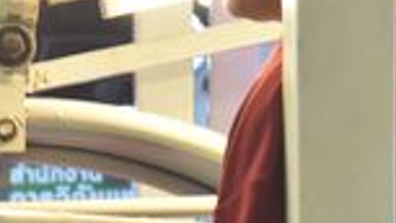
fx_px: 2373
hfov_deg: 9.4
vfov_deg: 5.3
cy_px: 443
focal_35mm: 226
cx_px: -80
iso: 1600
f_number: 4
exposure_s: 1/40
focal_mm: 55
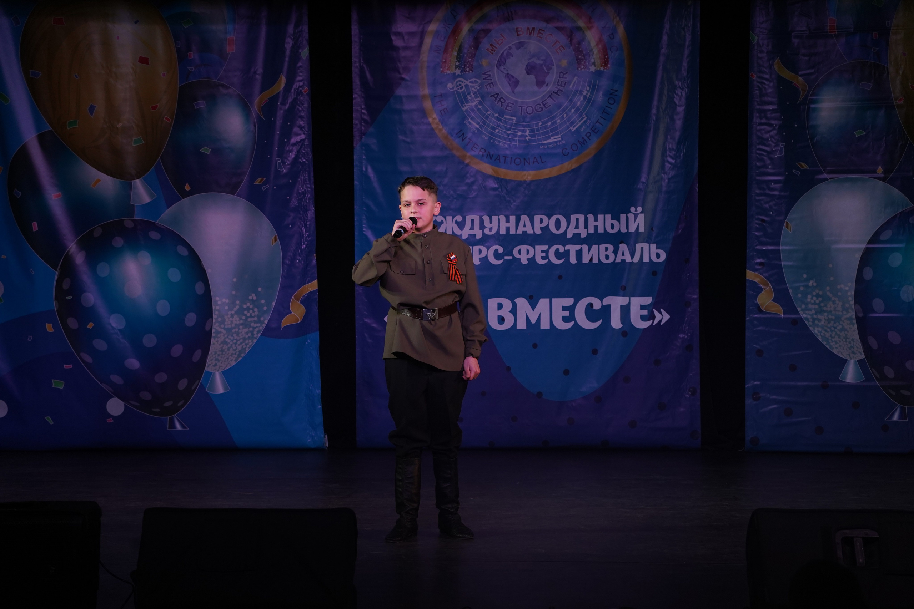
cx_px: 457
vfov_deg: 12.8
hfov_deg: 19.1
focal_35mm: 107
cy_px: 304
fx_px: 2717
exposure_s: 1/250
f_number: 5.6
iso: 1600
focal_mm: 107
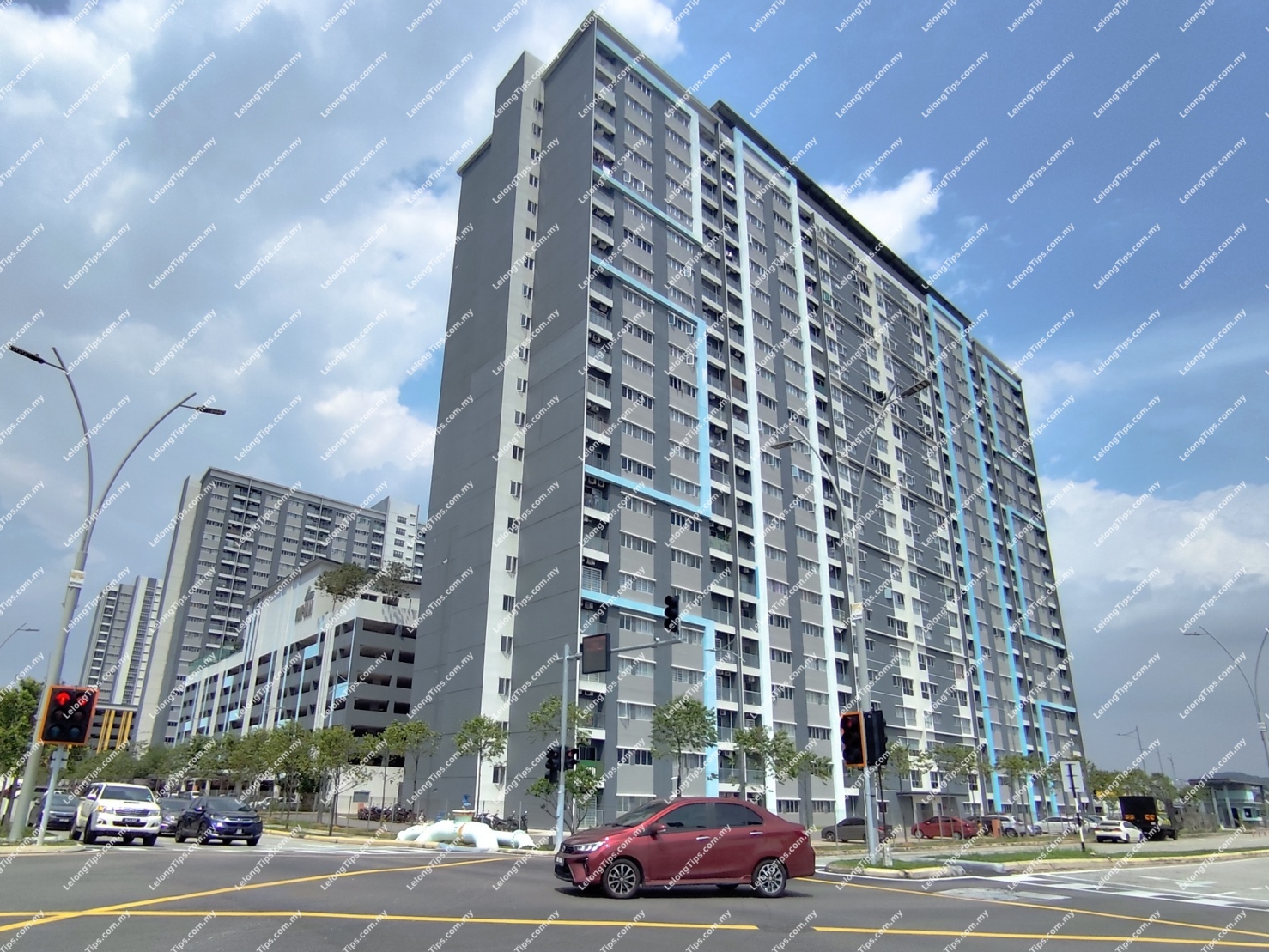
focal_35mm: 17
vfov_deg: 74.7
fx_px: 623
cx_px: 642
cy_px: 461
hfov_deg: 91.0
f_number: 2.2
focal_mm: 1.65
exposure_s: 1/2976
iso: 50
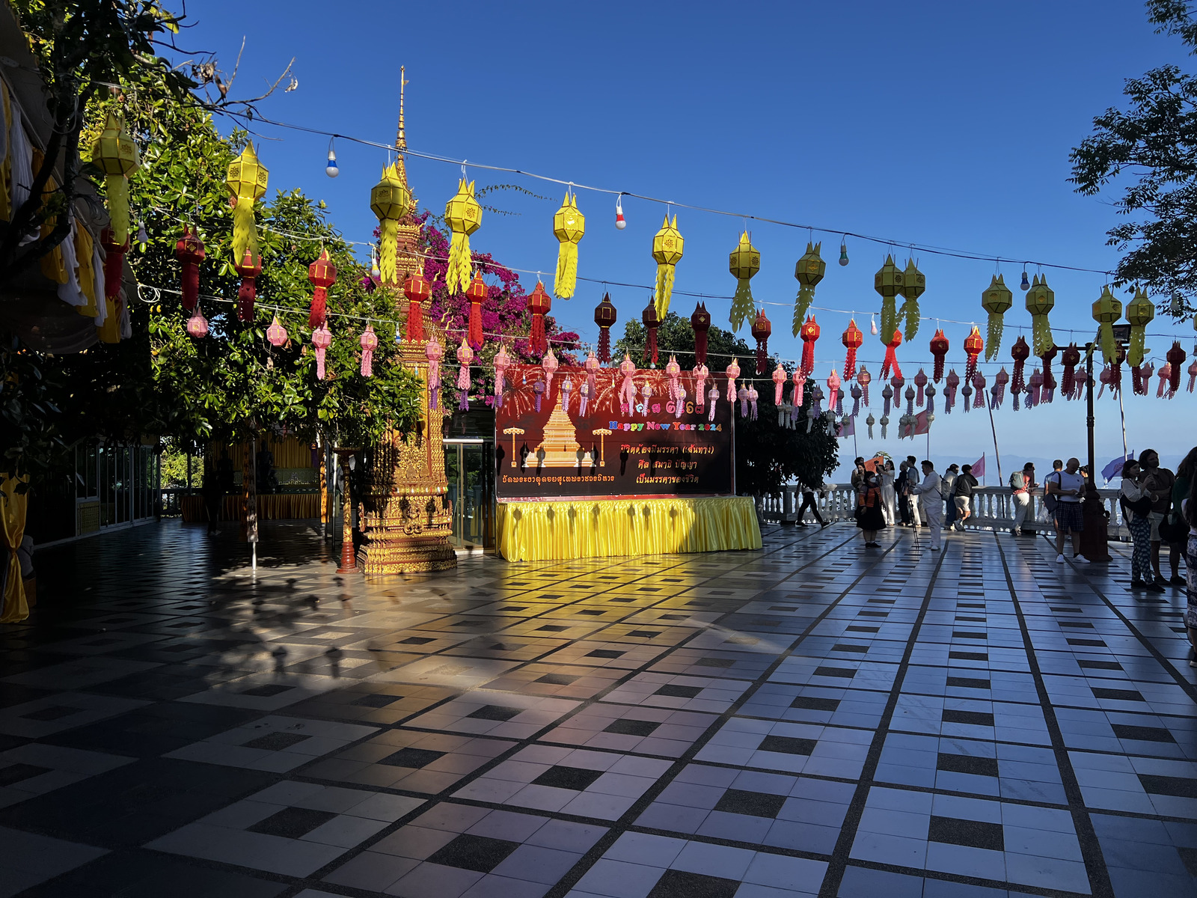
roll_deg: +0.6
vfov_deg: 53.1
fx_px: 899
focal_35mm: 26
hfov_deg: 67.3
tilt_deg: +0.6
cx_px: 598
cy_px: 449
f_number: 1.5
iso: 50
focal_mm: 5.7
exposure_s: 1/2915
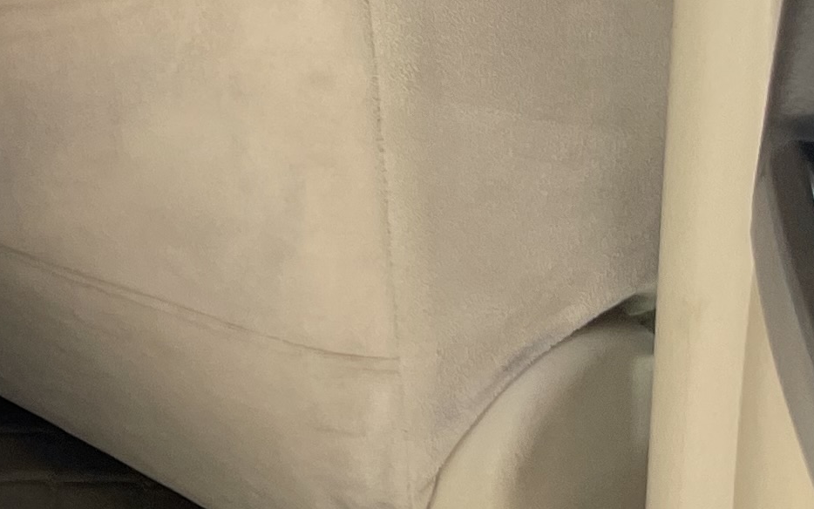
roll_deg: -0.3
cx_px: -791
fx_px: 2640
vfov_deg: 10.0
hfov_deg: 14.6
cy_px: -571
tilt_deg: -8.8
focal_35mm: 119
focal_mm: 4.2
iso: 32
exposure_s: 1/558
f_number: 1.6
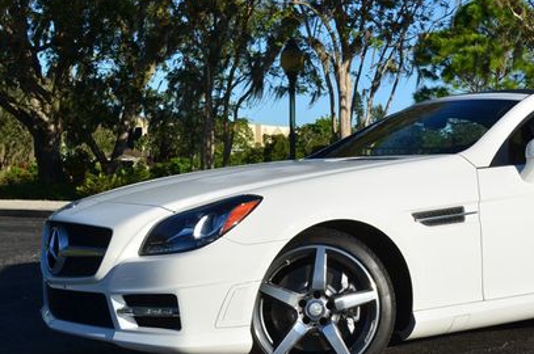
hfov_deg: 30.1
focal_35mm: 66
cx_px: 388
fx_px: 977
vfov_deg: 20.5
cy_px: 157
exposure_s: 1/125
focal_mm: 28
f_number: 11
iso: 100
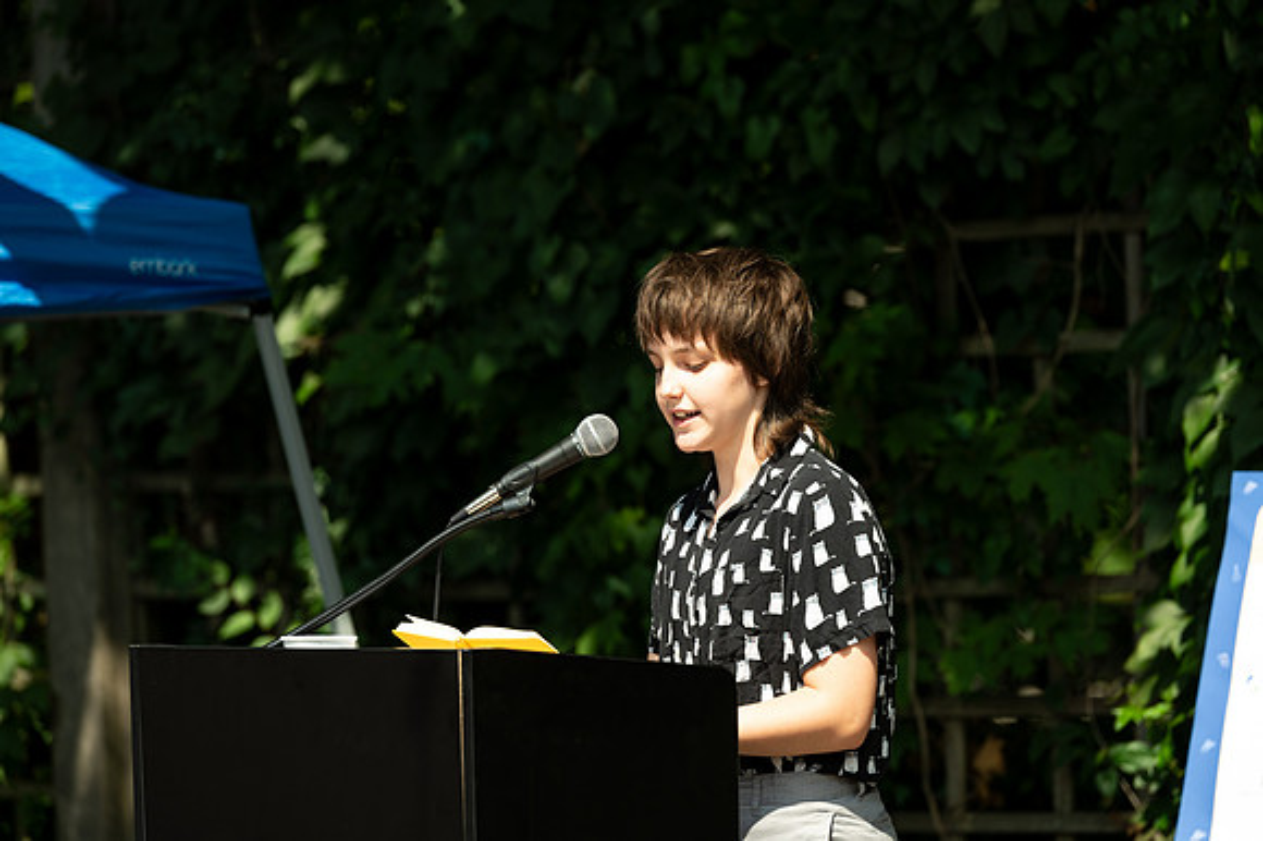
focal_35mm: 185
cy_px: 420
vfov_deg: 7.4
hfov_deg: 11.1
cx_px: 632
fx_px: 6486
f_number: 4.5
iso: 100
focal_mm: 185
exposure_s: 1/640
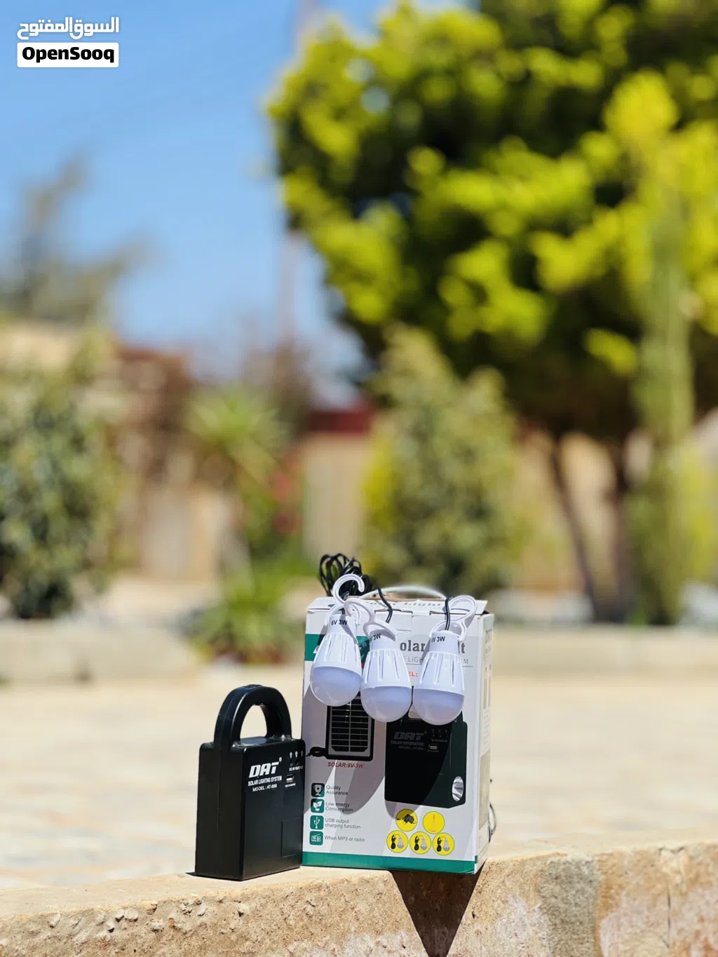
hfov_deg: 19.1
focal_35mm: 77
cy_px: 478
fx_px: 2129
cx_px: 359
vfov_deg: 25.3
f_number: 2.8
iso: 32
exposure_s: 1/881
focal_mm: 9
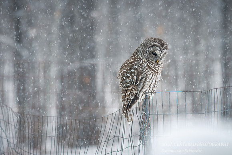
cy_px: 89
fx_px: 2419
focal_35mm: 376
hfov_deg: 5.5
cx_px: 91
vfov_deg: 3.7
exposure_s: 1/200
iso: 1000
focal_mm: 200
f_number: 4
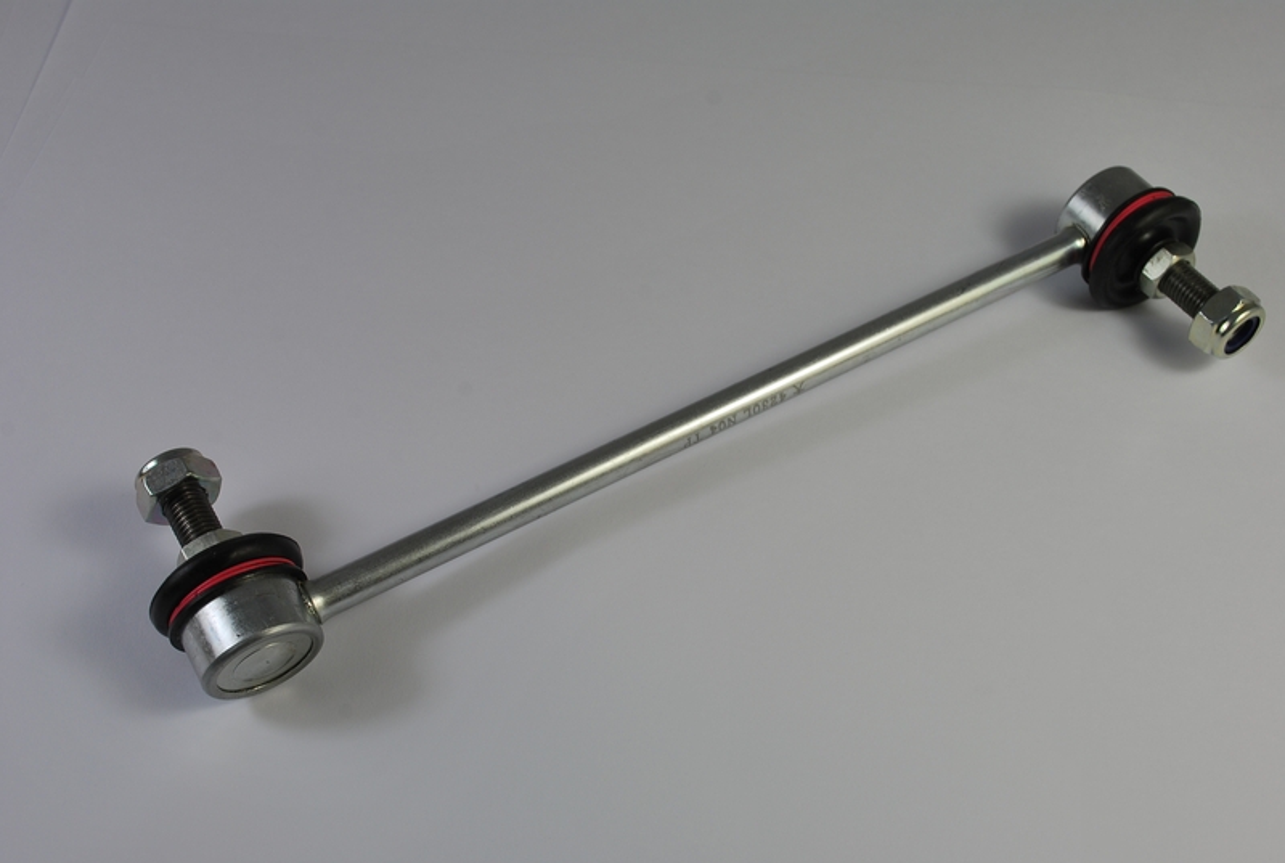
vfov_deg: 30.0
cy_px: 432
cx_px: 642
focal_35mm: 45
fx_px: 1610
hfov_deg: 43.5
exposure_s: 1/40
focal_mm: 30
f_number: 9
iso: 100
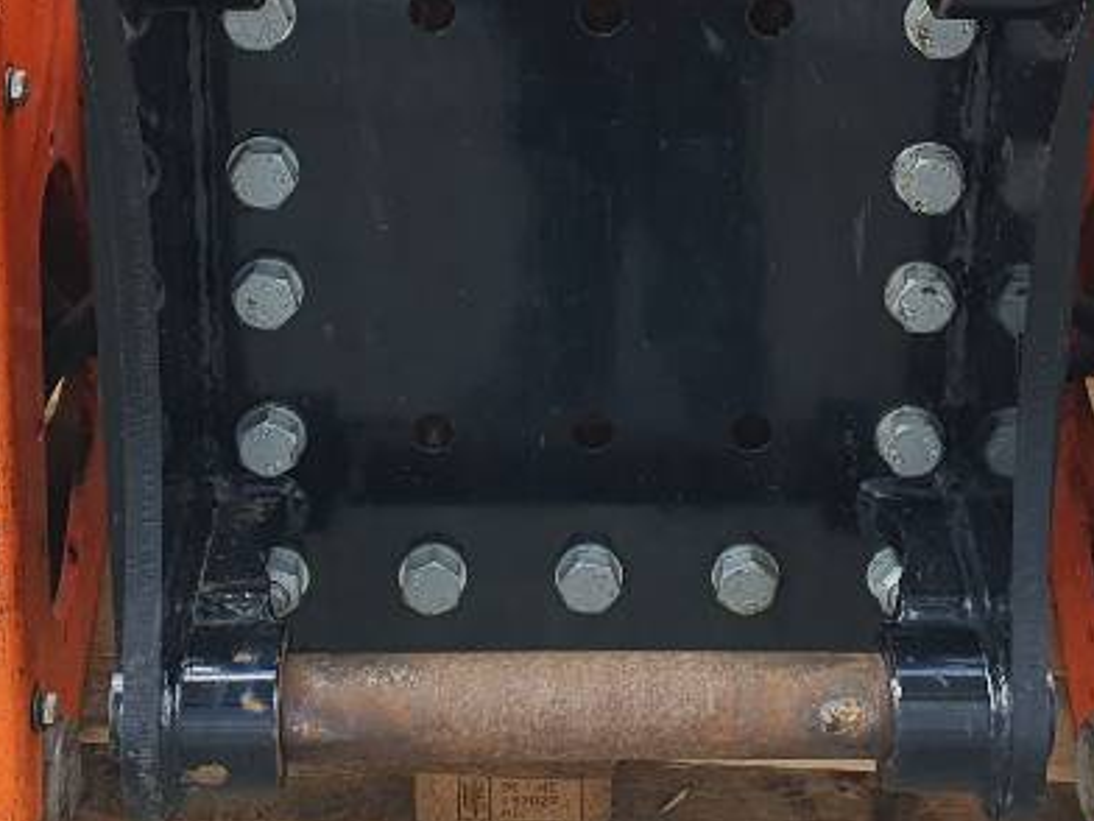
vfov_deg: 20.9
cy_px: -6
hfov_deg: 28.6
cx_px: 589
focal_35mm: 68
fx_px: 2149
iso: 50
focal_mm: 4.32
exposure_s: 1/206
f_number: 2.4
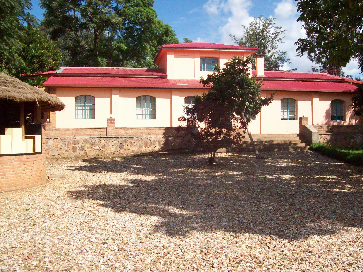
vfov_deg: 39.7
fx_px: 378
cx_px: 182
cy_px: 136
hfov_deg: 51.4
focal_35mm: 36
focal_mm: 6
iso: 200
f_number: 4.8
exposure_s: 1/1164
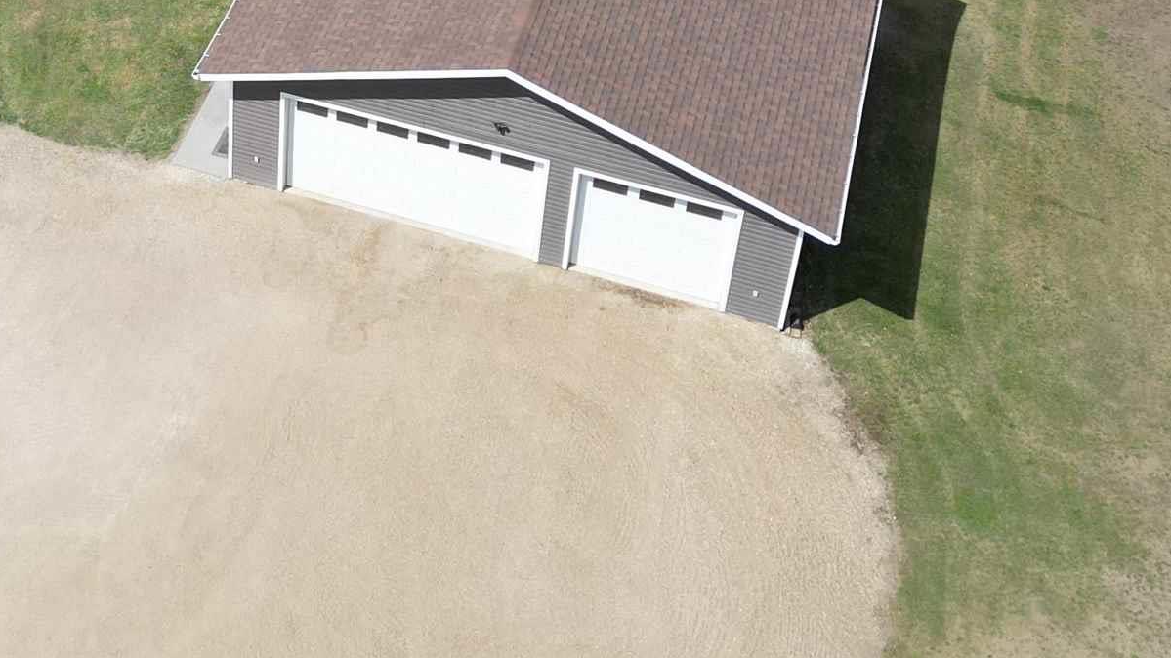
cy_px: -177
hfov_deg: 30.3
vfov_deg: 17.0
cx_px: 146
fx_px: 2080
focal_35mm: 67
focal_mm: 6.72
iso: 110
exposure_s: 1/2500
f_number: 1.7
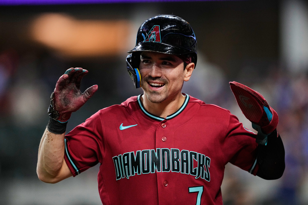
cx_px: 154
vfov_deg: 3.4
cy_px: 102
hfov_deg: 5.2
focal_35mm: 400
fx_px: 3421
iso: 2000
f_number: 2.8
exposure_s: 1/2000
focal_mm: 400
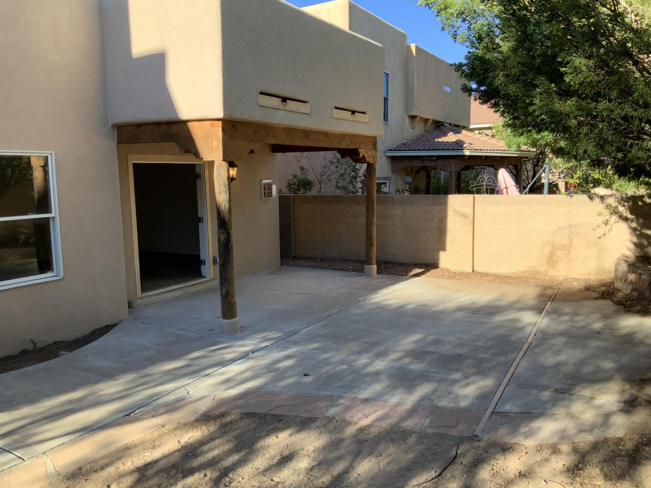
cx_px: 326
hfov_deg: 61.7
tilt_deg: -7.6
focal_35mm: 29
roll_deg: +1.5
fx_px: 545
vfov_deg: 48.2
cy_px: 244
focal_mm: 3
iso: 16
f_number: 1.8
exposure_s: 1/327
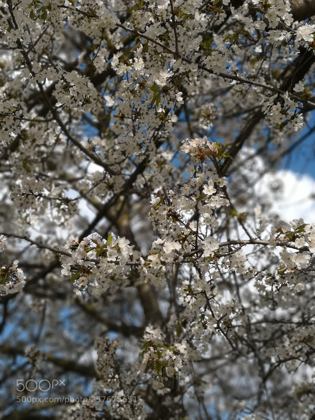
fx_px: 655
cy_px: 210
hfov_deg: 27.0
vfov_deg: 35.5
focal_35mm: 54
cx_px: 158
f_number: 4
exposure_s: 1/2105
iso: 50
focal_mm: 3.95
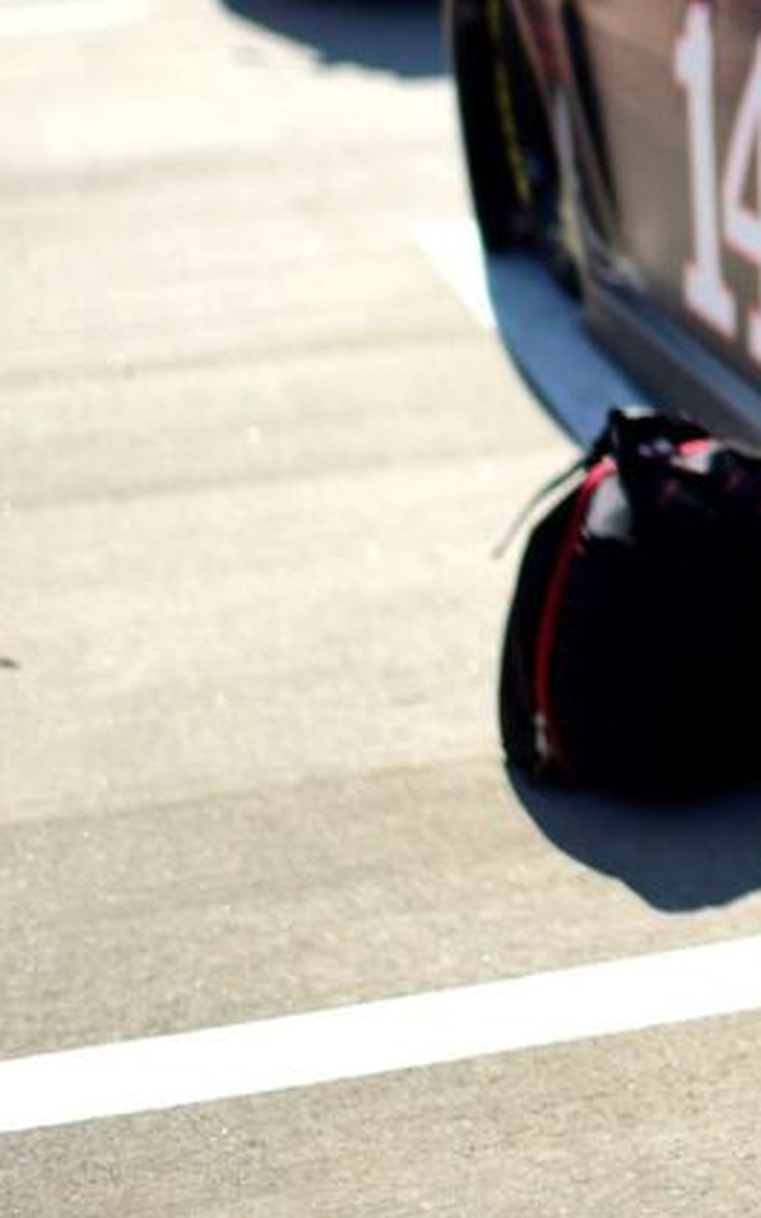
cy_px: 111
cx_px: 1568
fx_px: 3286
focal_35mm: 99
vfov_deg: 20.6
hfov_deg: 11.7
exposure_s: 1/2500
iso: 50
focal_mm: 35
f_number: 1.4
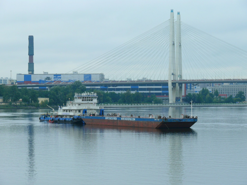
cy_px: 92
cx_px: 124
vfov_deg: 11.3
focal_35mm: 131
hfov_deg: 15.1
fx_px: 935
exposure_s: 1/25
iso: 100
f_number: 5
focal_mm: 27.7
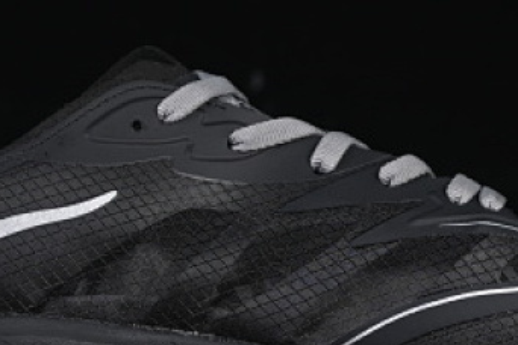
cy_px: 182
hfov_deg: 8.7
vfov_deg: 5.8
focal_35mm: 237
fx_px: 3410
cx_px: 227
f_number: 6.3
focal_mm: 50
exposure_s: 1/50
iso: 160
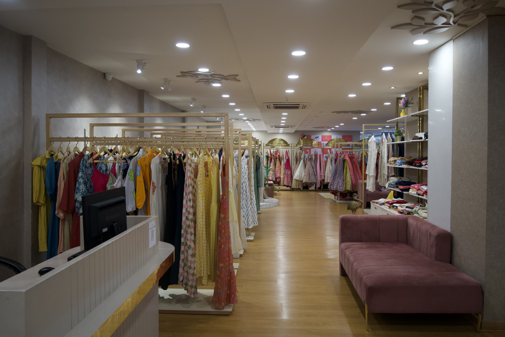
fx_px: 393
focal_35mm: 28
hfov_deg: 65.5
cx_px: 252
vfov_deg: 46.4
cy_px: 168
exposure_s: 1/125
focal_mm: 28
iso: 1000
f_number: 4
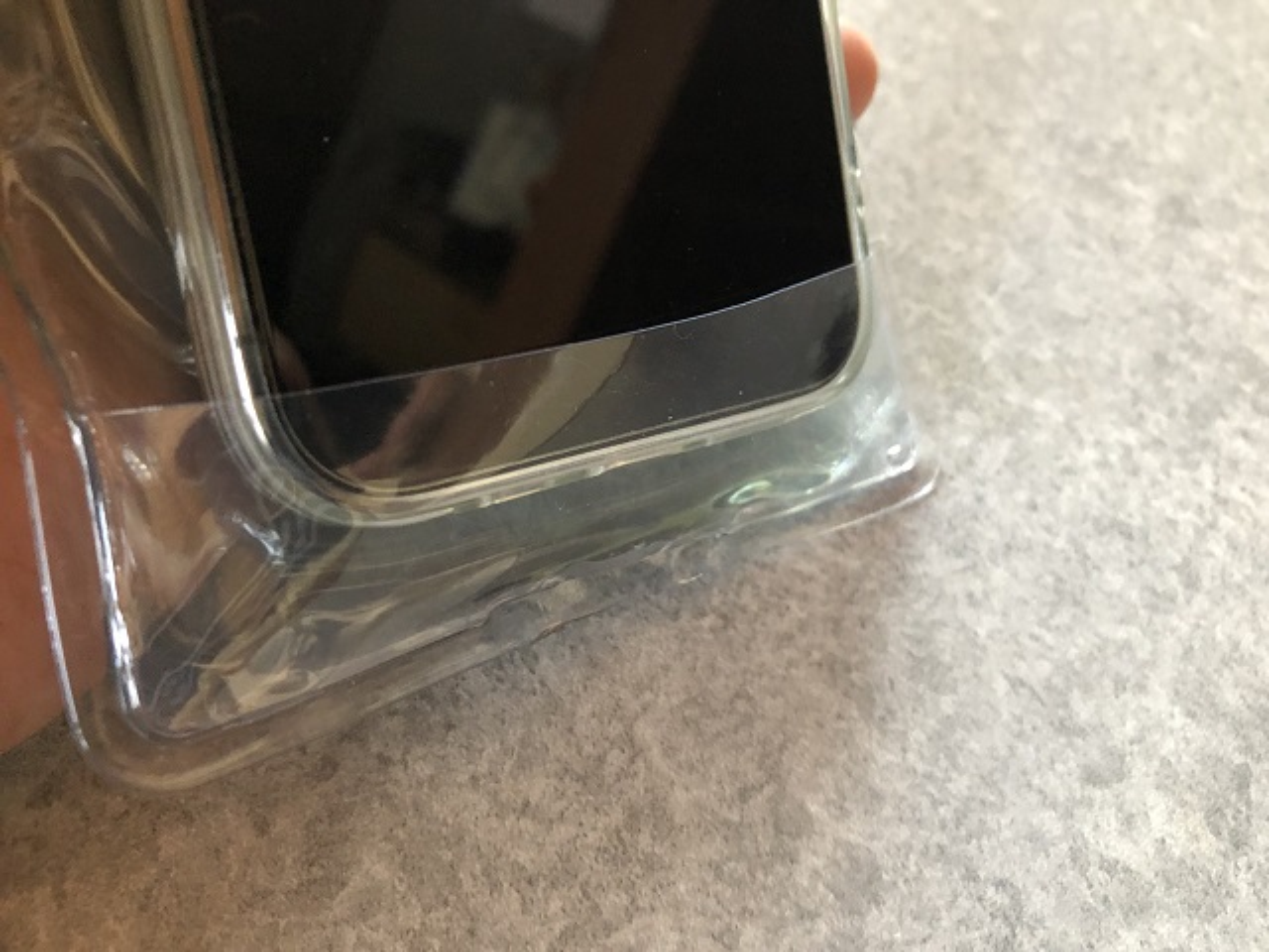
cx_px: 634
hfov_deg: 63.4
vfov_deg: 49.7
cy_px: 476
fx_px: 1026
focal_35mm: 28
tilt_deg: -56.4
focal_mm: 3.99
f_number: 1.8
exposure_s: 1/6
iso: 80
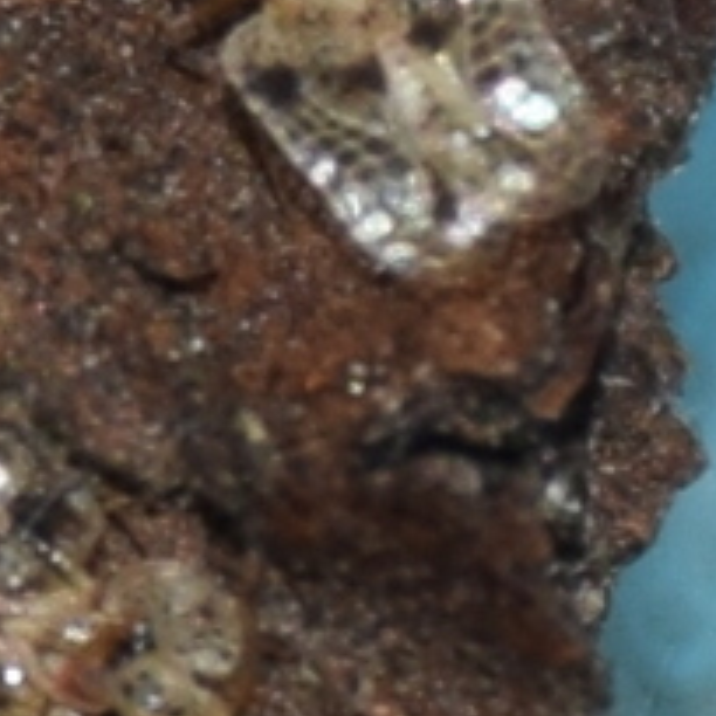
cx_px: -679
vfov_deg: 2.1
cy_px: 42
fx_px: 19564
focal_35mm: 836
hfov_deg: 2.1
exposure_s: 1/60
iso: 100
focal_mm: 140
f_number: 8
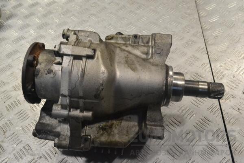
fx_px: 244
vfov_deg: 36.9
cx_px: 122
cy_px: 82
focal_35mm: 36
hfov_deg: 53.1
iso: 3200
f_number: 8
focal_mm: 24
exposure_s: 1/400
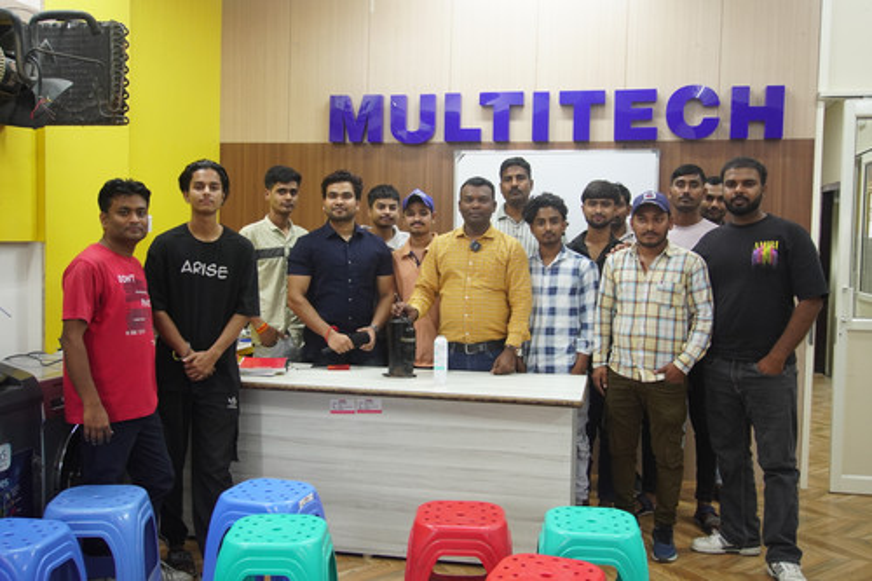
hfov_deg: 55.1
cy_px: 290
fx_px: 835
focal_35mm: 34
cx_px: 436
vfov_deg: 38.3
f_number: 5
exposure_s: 1/60
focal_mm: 23
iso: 1000
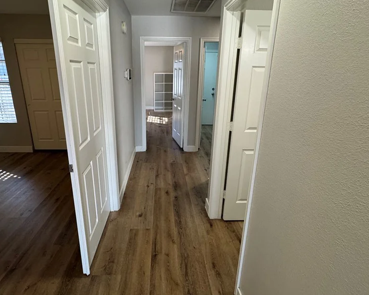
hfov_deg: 83.0
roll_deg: -0.6
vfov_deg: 70.5
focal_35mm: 19
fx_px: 208
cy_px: 128
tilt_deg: -15.8
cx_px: 166
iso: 200
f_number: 2.2
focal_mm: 2.22
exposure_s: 1/120
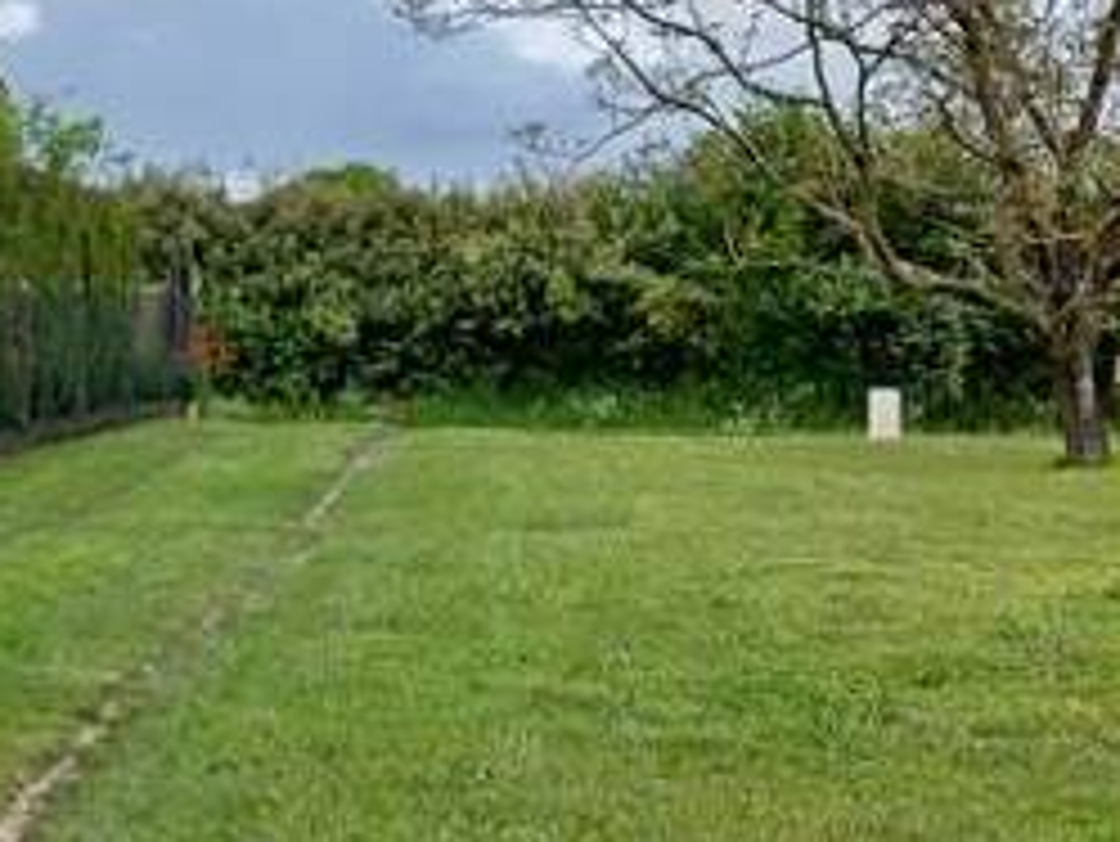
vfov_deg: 19.8
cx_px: -229
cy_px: 563
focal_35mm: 74
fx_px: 2395
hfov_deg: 23.9
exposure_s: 1/455
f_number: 1.8
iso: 32
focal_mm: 5.23
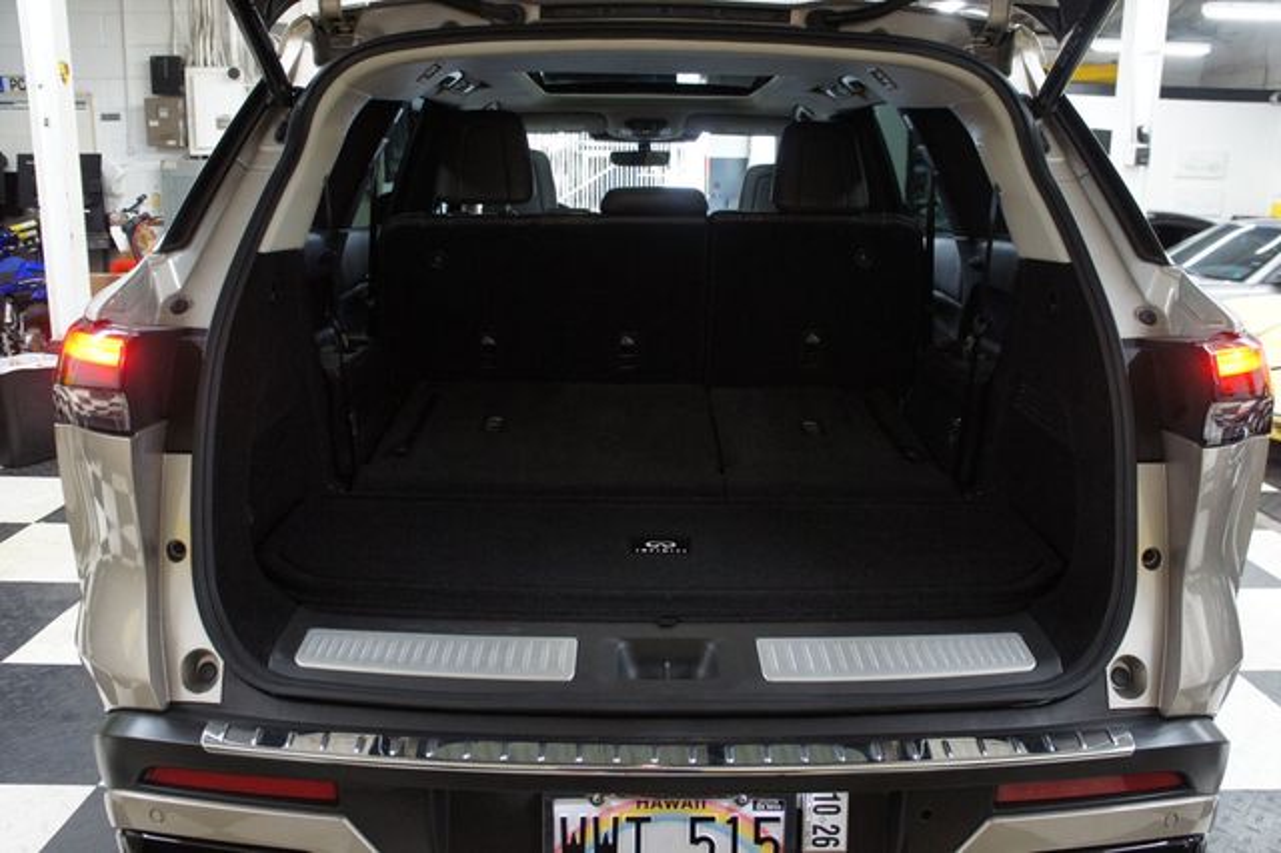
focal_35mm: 27
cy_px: 426
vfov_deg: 47.9
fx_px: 960
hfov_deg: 67.4
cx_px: 640
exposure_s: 1/30
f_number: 3.5
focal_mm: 18
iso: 800
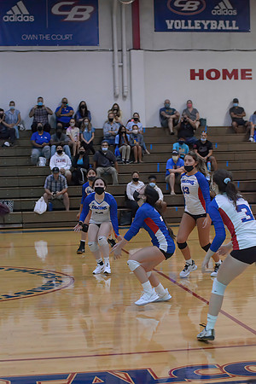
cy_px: 192
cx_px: 128
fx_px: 800
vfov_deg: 27.0
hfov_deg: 18.2
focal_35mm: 75
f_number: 3.5
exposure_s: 1/640
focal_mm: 50
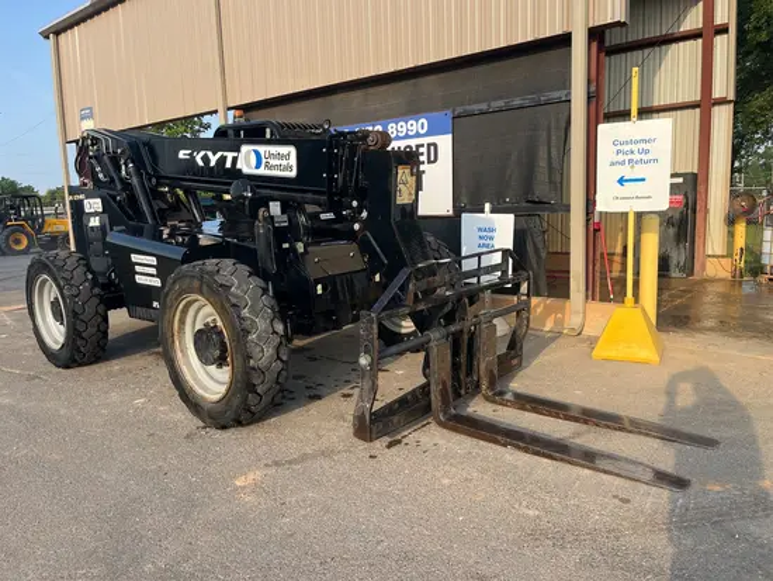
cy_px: 290
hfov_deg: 67.3
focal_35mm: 26
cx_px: 386
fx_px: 581
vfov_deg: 53.1
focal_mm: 5.1
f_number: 1.6
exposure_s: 1/1028
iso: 50
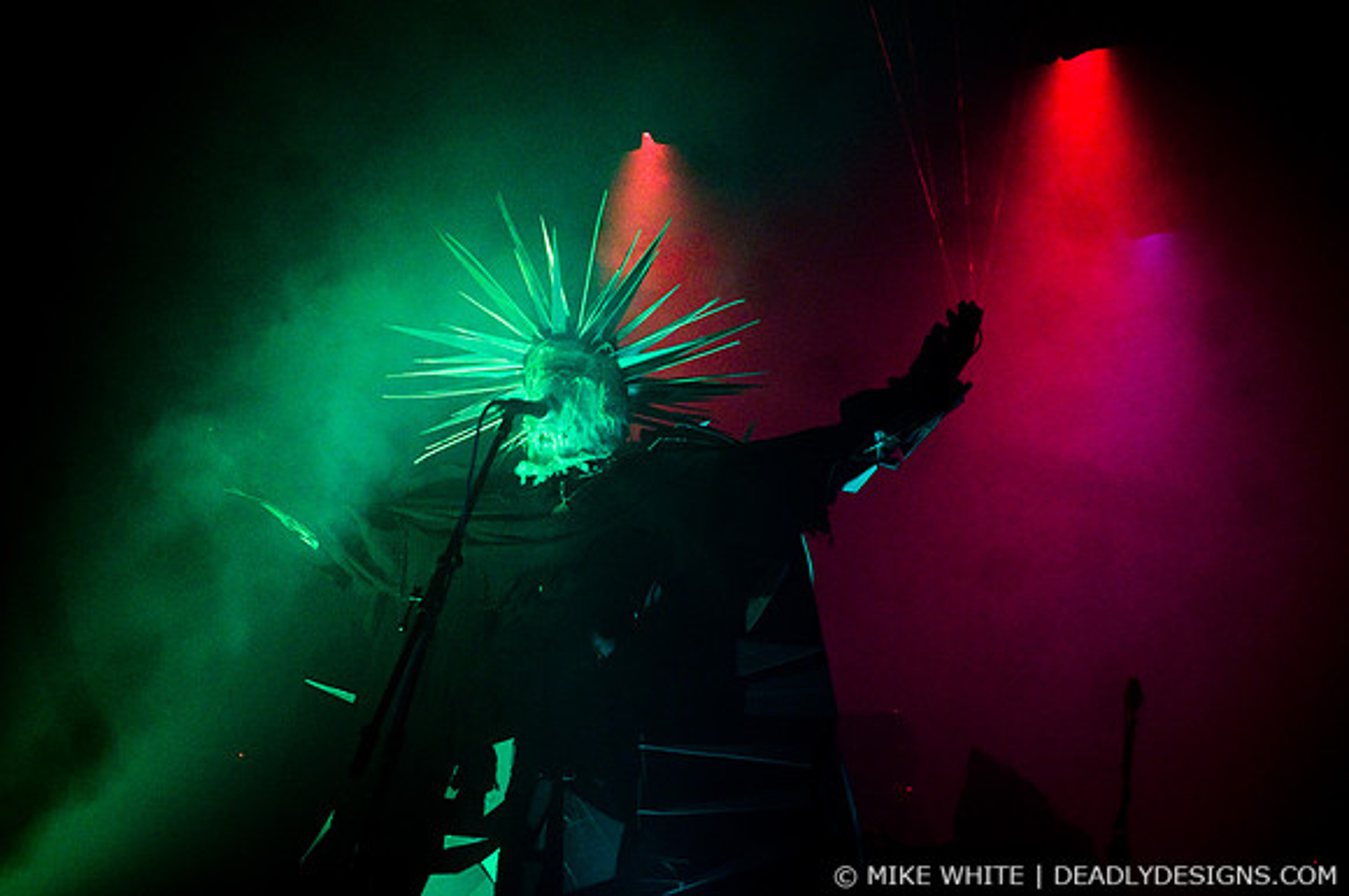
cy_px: 448
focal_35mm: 45
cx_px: 674
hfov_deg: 43.7
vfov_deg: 29.8
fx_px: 1684
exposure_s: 1/100
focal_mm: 30
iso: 1000
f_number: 4
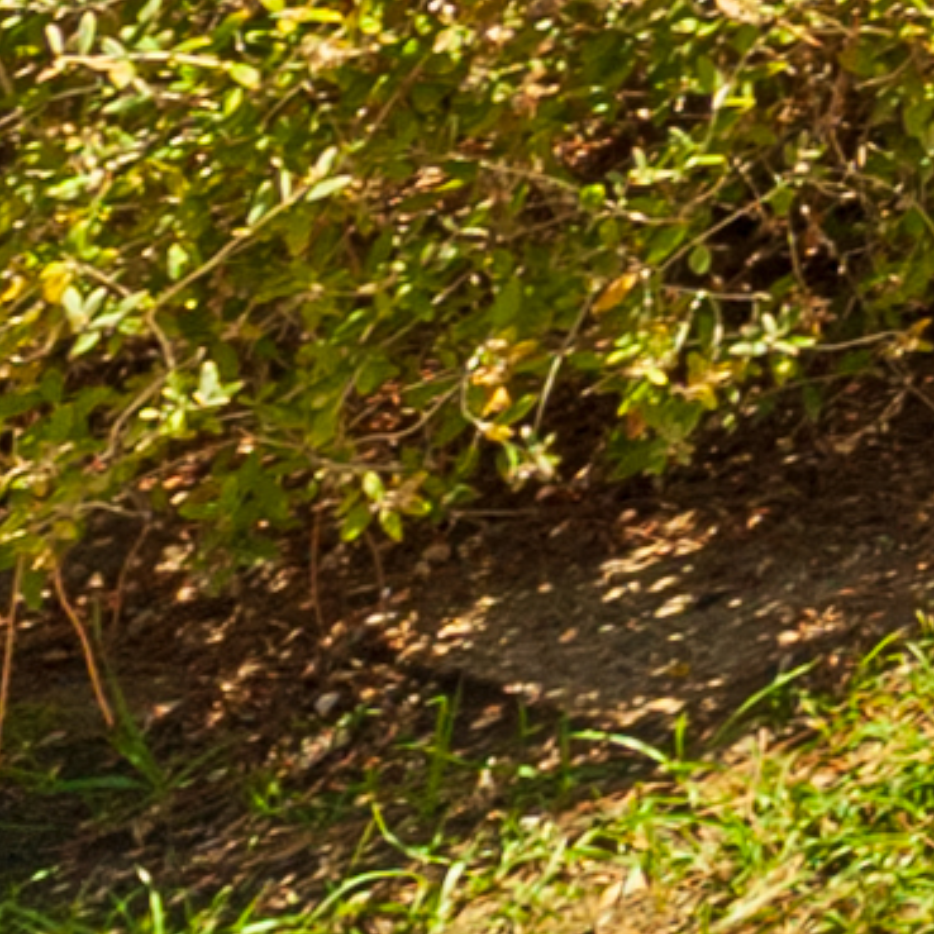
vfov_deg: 9.5
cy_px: -2020
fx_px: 4121
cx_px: 4207
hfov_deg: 7.1
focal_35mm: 135
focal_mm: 14
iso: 200
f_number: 9
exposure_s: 1/320
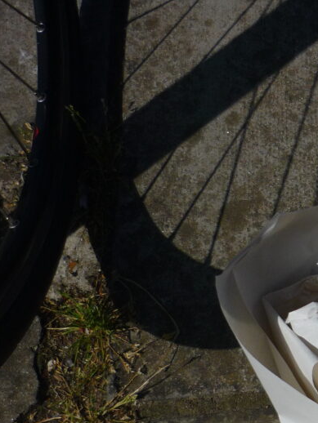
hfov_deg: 17.2
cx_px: 403
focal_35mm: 81
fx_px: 991
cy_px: 287
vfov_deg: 24.0
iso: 100
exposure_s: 1/500
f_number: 9
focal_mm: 6.8
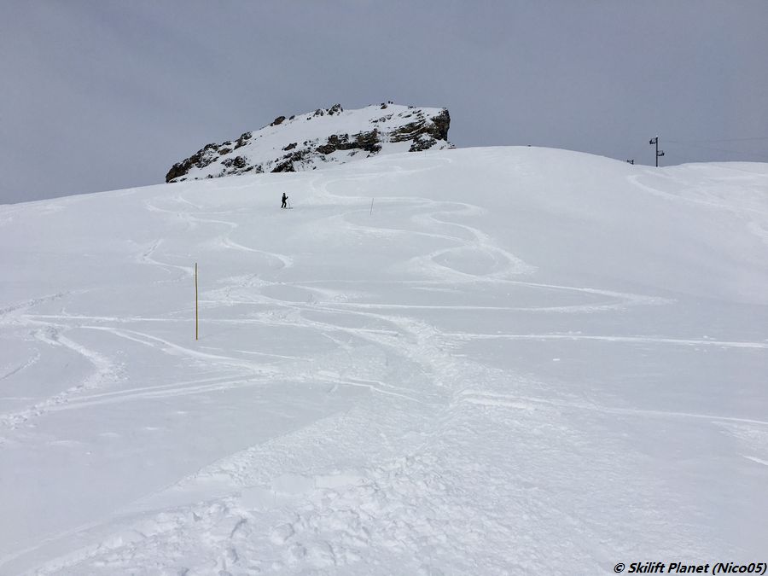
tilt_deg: +14.2
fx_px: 643
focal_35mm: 29
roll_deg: -1.4
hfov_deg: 61.7
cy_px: 288
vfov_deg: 48.2
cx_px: 384
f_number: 2.2
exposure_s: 1/4274
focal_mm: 4.15
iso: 25
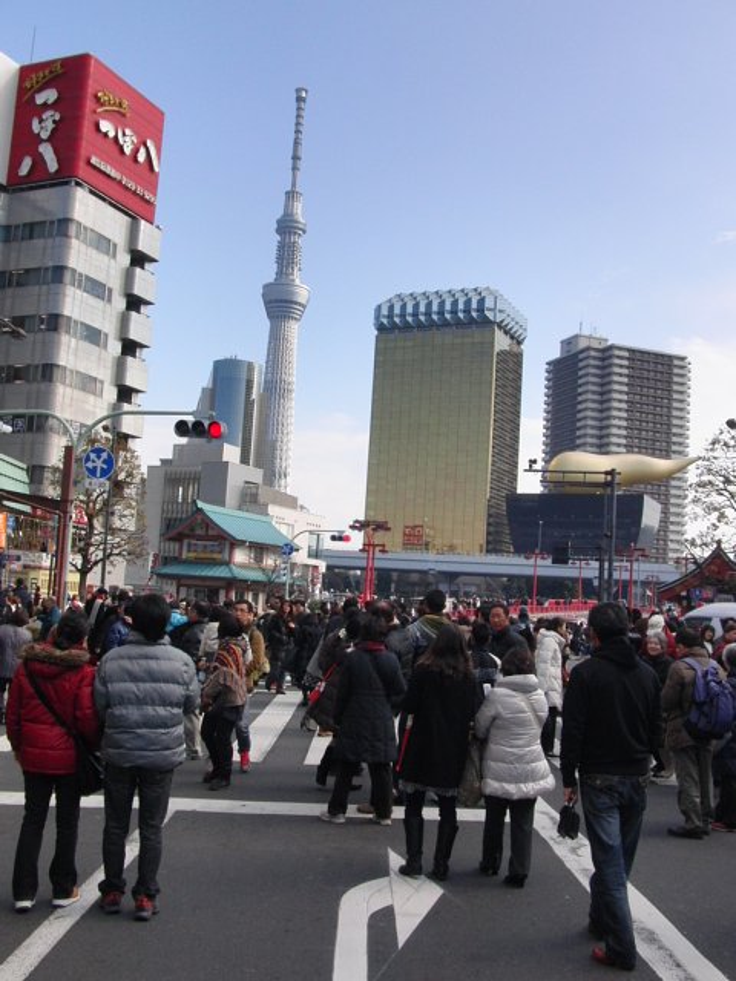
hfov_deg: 38.7
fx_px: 1049
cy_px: 490
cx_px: 368
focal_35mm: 37
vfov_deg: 50.1
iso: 100
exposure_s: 1/200
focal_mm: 6.42
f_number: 8.5
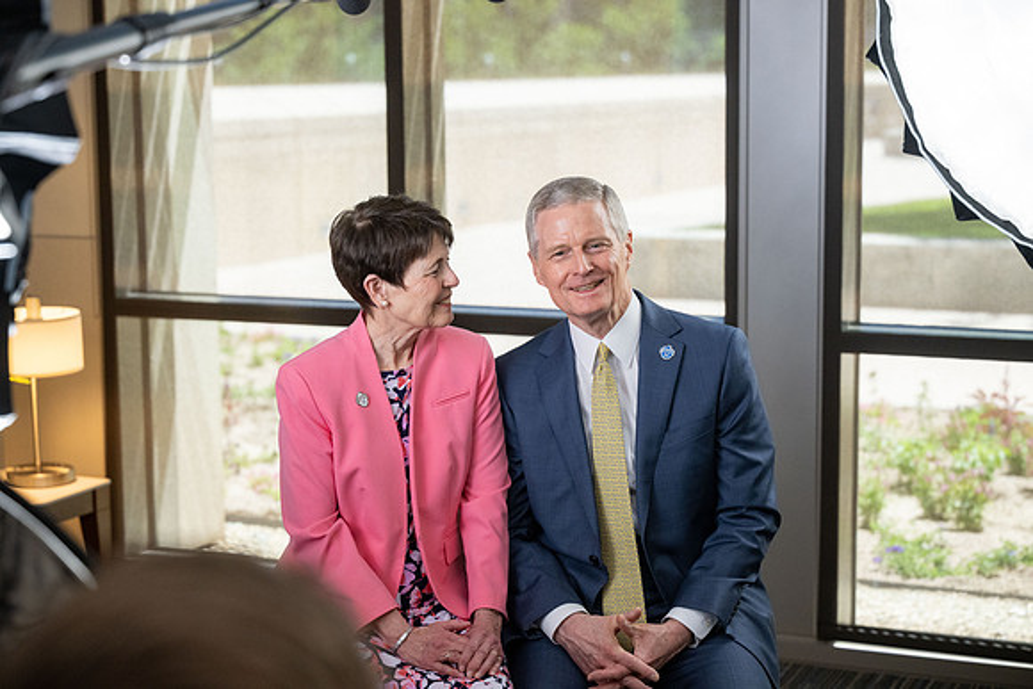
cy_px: 344
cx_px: 516
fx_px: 2009
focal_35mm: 70
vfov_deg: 19.5
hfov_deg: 28.8
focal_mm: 70
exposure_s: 1/400
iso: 2000
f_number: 4
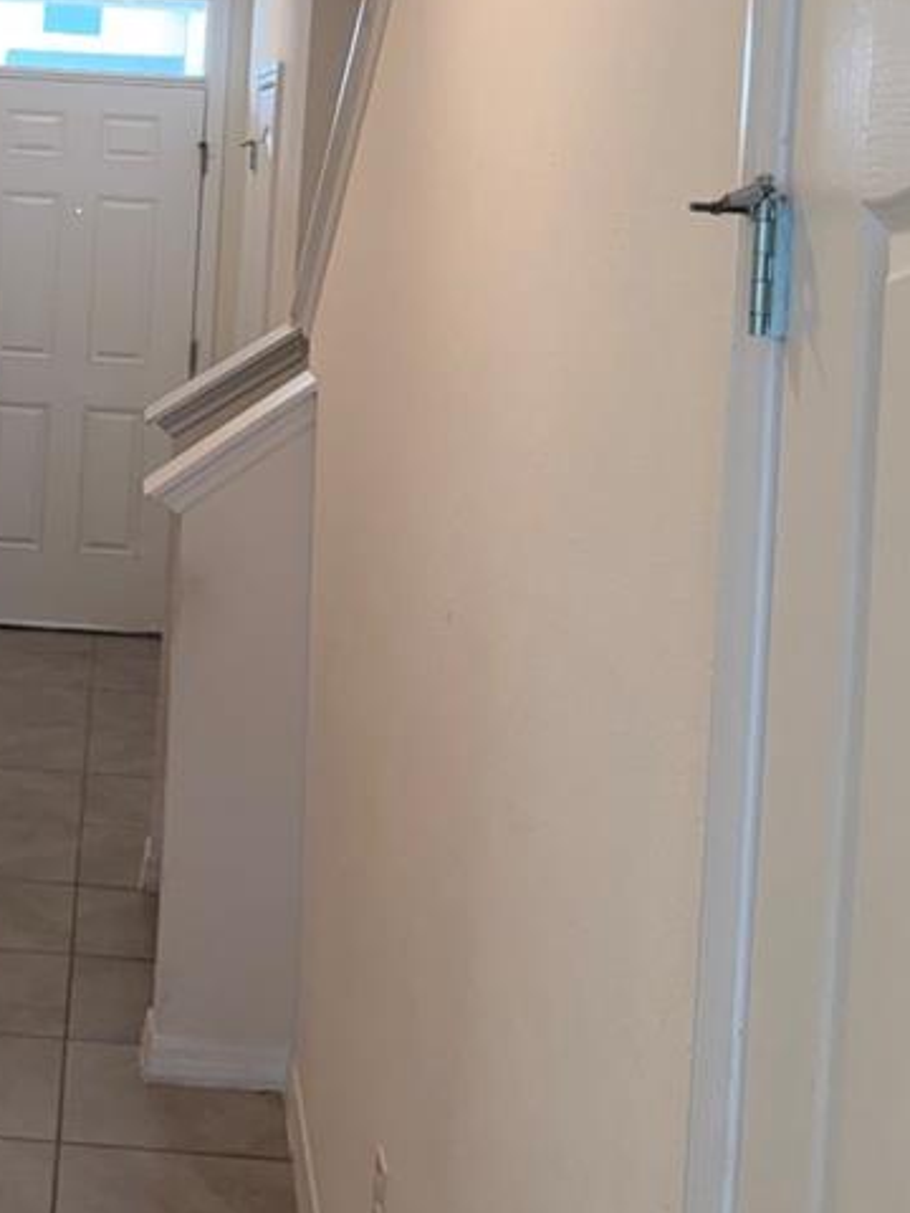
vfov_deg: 30.7
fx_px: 2103
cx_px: 48
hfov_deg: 23.6
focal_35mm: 60
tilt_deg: -0.2
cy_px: 109
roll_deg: -4.8
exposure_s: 1/190
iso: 200
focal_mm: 6.76
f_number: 1.78
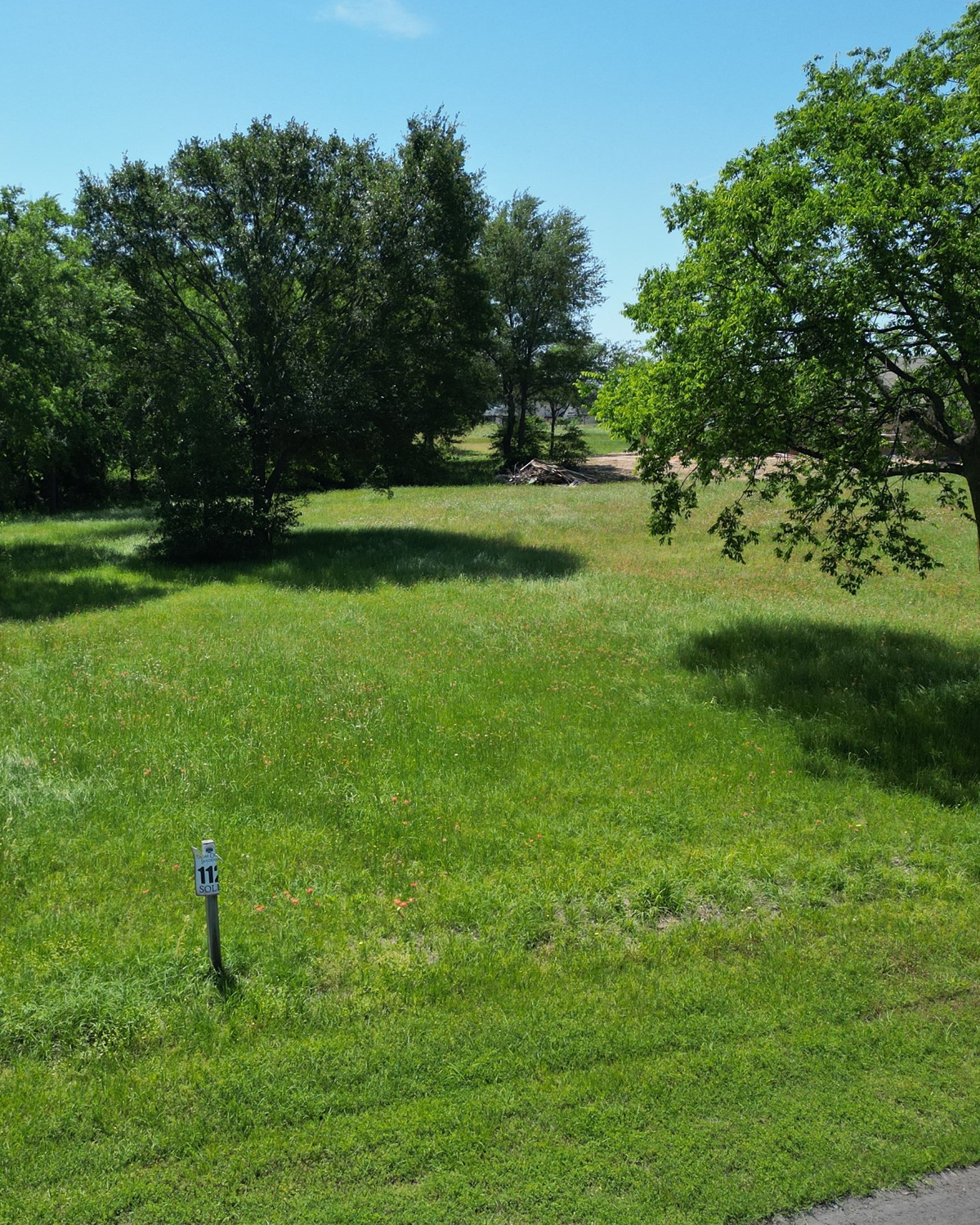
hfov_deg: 44.6
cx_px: 270
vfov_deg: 55.7
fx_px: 1160
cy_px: 606
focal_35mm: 32
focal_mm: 6.72
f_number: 1.7
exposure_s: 1/2500
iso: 120
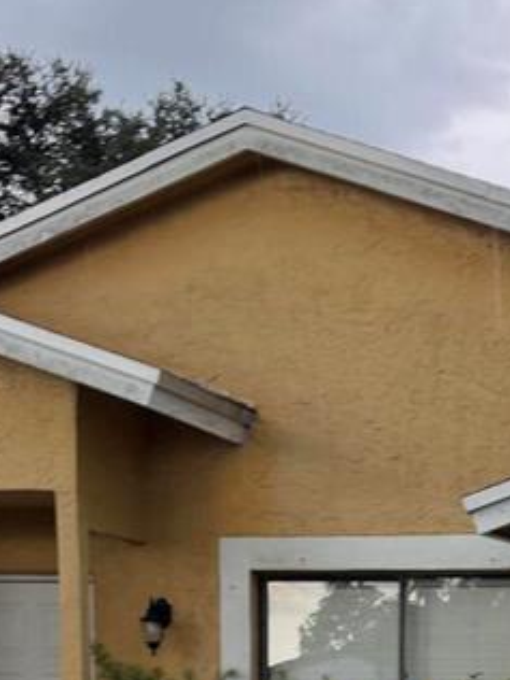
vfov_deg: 19.9
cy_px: 867
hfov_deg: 15.6
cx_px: 609
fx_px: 1788
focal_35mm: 91
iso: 64
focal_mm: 6.76
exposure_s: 1/121
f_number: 1.78
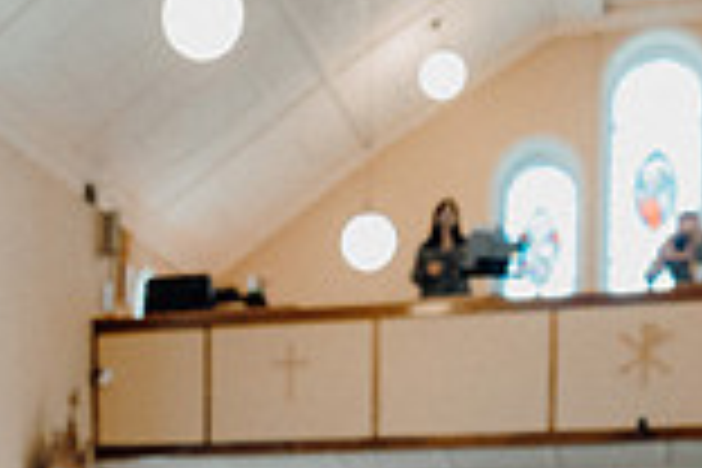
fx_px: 1735
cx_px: 112
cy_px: 799
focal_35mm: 89
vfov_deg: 13.9
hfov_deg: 22.5
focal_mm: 24
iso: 2500
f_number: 3.5
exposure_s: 1/200
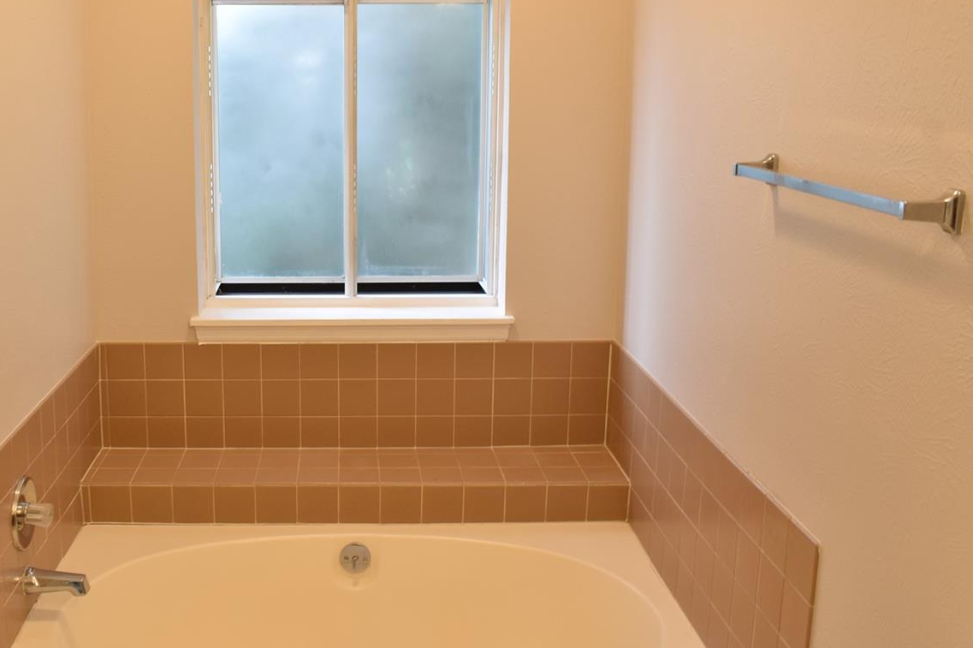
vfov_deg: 34.9
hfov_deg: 50.0
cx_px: 337
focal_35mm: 38
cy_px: 258
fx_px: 1027
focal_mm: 18
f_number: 8
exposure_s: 1/20
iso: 400
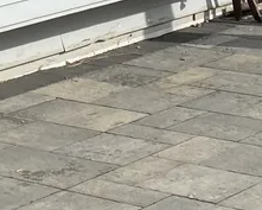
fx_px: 1071
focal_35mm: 138
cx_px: -7
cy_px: -265
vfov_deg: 10.0
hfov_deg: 13.7
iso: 32
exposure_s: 1/3497
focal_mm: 4.25
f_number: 1.8
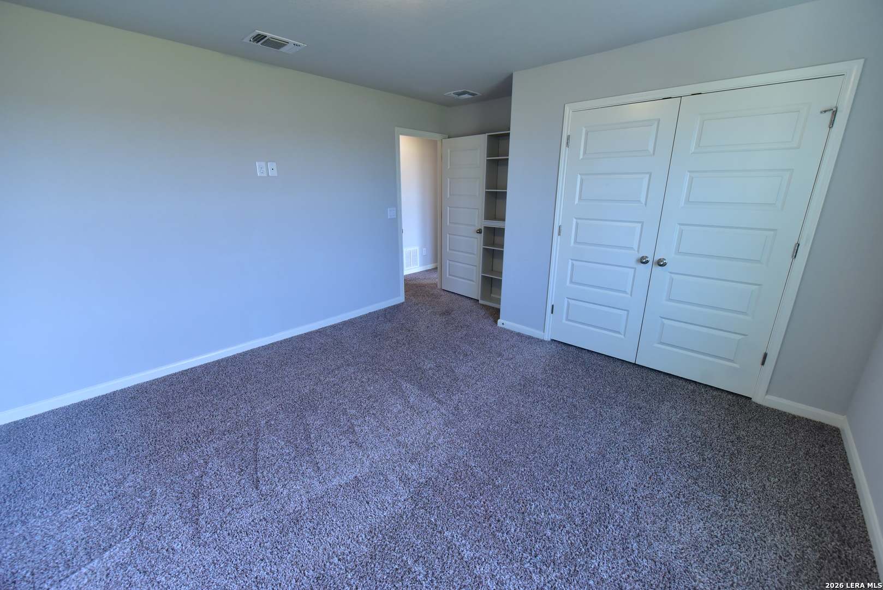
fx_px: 343
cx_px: 442
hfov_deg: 104.2
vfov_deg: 81.3
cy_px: 295
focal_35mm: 14
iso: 1600
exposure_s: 1/125
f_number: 4
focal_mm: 14
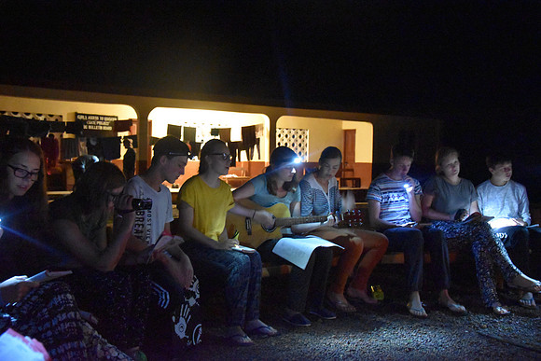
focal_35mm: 38
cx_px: 270
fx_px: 564
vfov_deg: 35.5
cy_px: 180
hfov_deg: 51.3
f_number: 4
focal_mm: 25
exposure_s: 1/25
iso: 12800
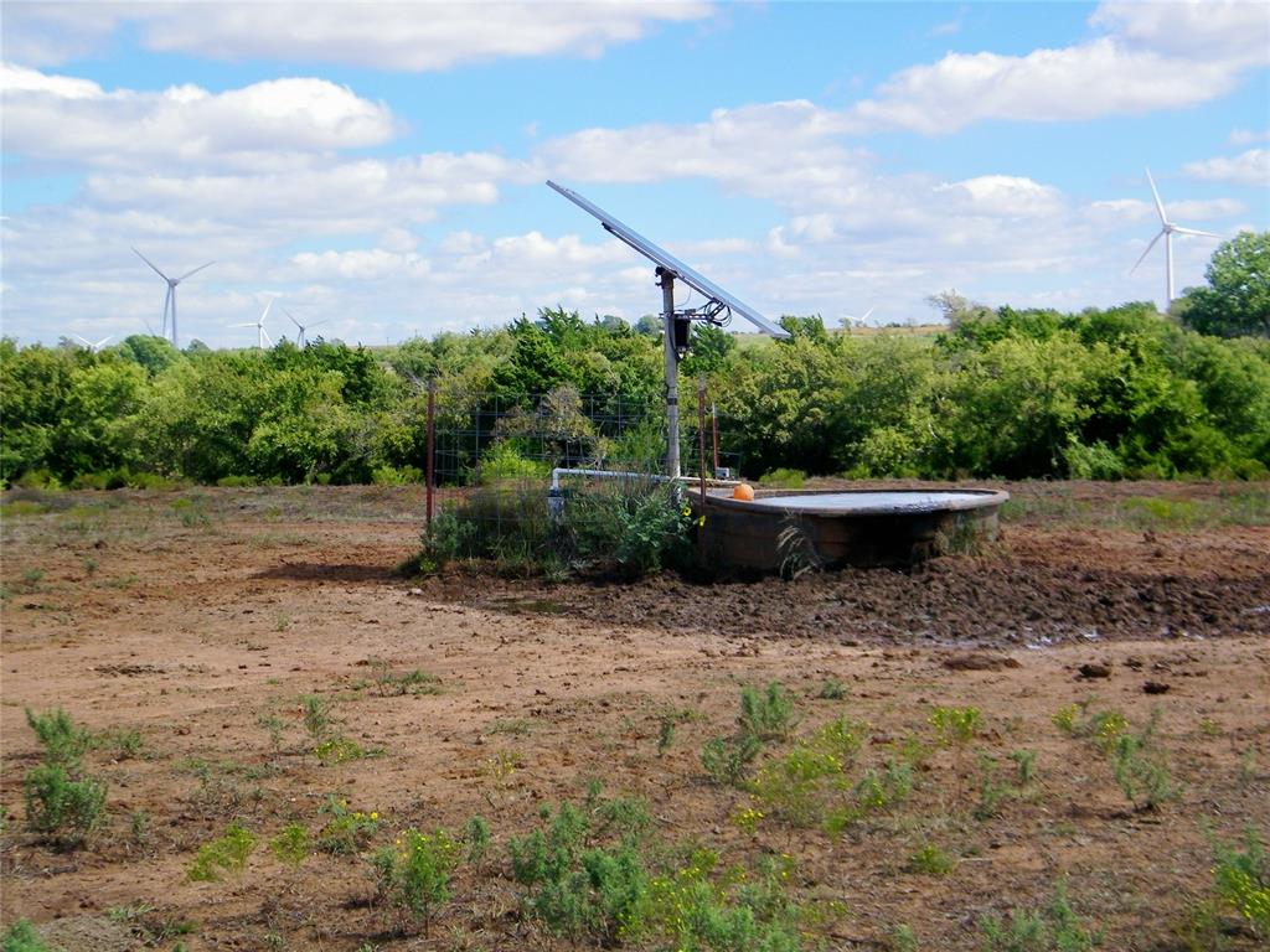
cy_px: 476
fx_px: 2385
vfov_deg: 22.6
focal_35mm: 65
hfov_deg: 29.8
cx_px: 635
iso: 80
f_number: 8.4
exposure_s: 1/160
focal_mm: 11.6
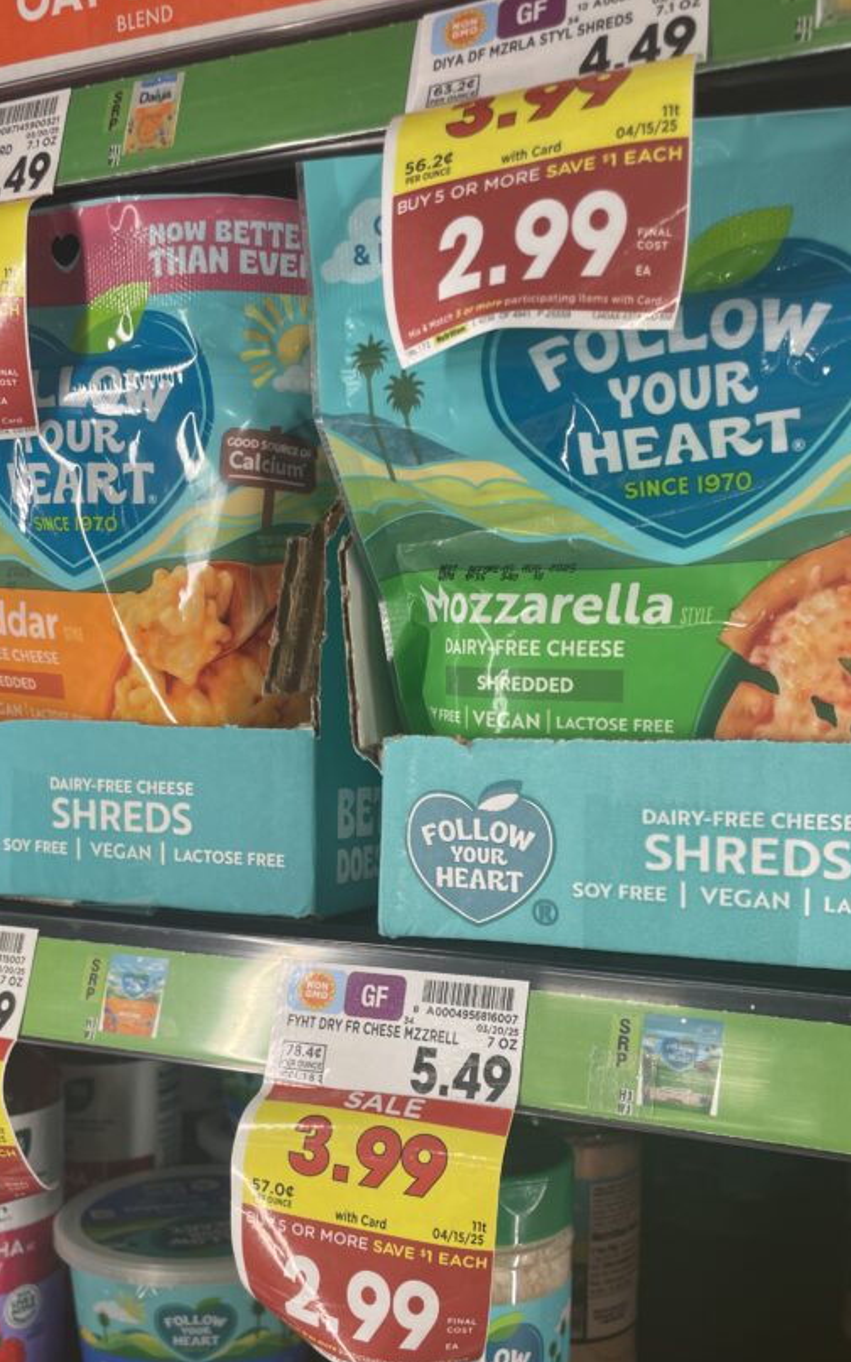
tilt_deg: -3.9
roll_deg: -1.1
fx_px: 1298
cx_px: 392
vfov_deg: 54.8
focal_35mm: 35
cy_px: 838
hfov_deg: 36.3
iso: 40
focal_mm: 4.2
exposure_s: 1/120
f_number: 1.6
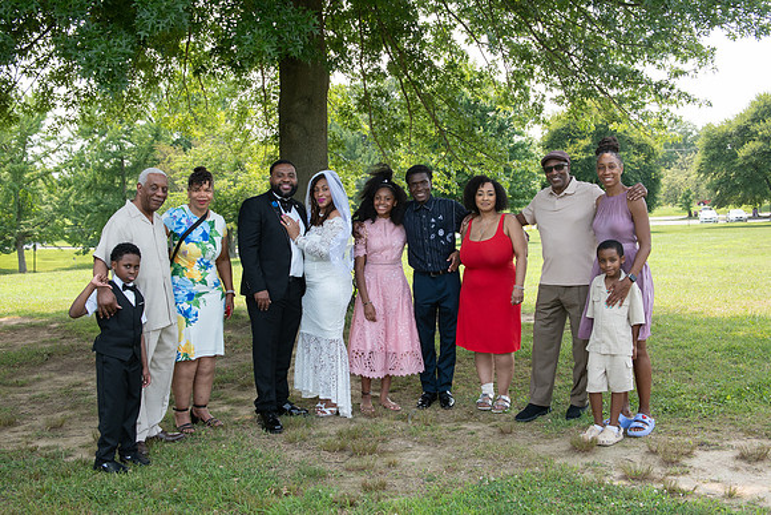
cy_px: 258
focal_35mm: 46
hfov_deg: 42.7
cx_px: 386
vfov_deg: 29.3
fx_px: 985
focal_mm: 44
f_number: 6.3
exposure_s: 1/400
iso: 800
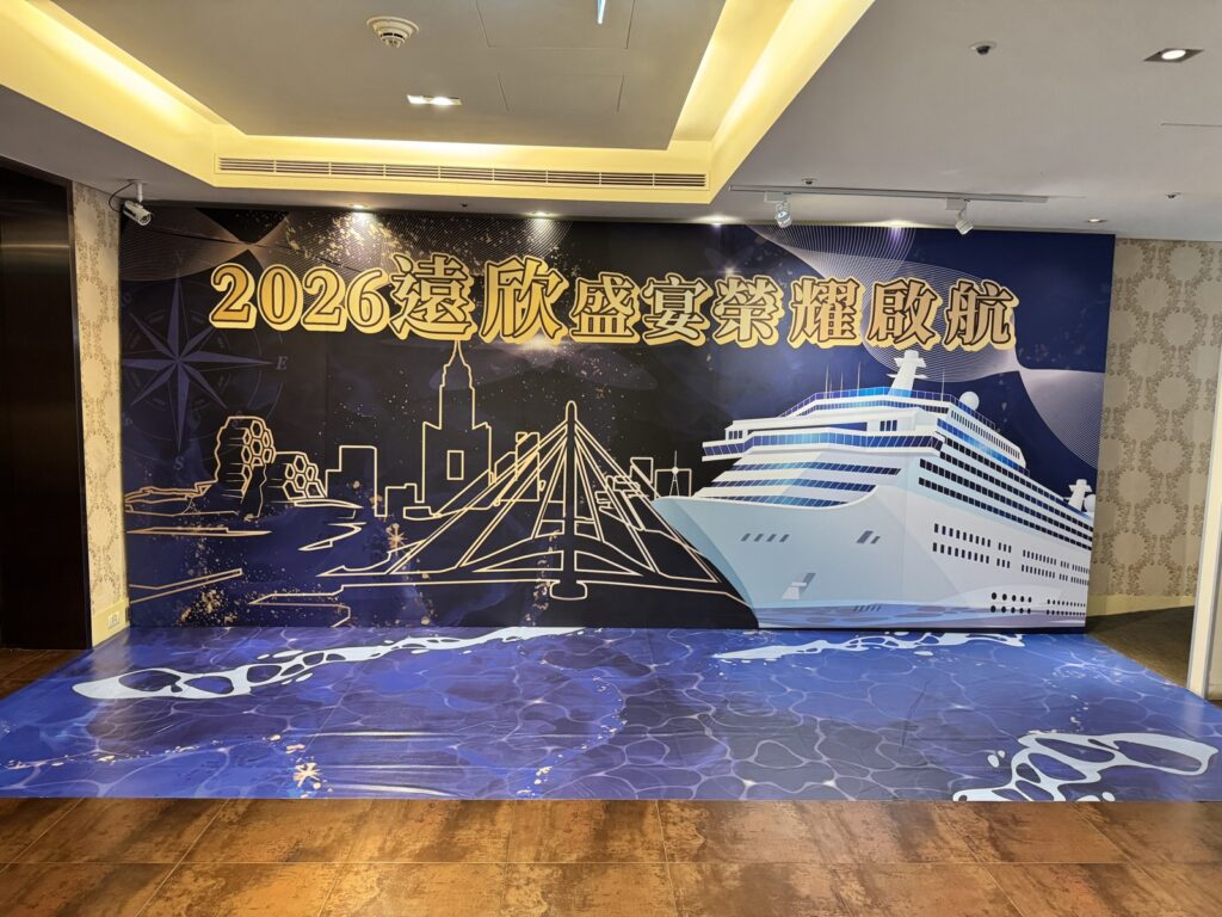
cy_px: 458
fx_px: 847
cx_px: 611
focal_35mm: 24
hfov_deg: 71.6
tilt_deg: -4.2
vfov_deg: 56.8
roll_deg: -1.6
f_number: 1.78
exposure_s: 1/60
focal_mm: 6.76
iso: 400
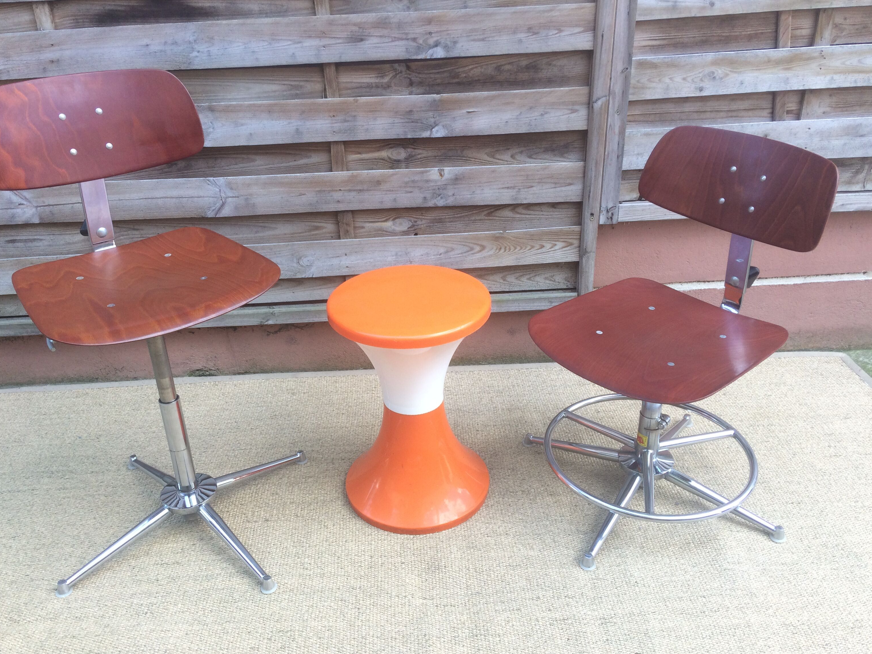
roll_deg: +2.4
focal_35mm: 31
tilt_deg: -31.0
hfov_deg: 58.3
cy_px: 331
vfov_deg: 45.4
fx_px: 781
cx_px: 413
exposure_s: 1/119
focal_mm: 4.15
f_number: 2.2
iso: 32
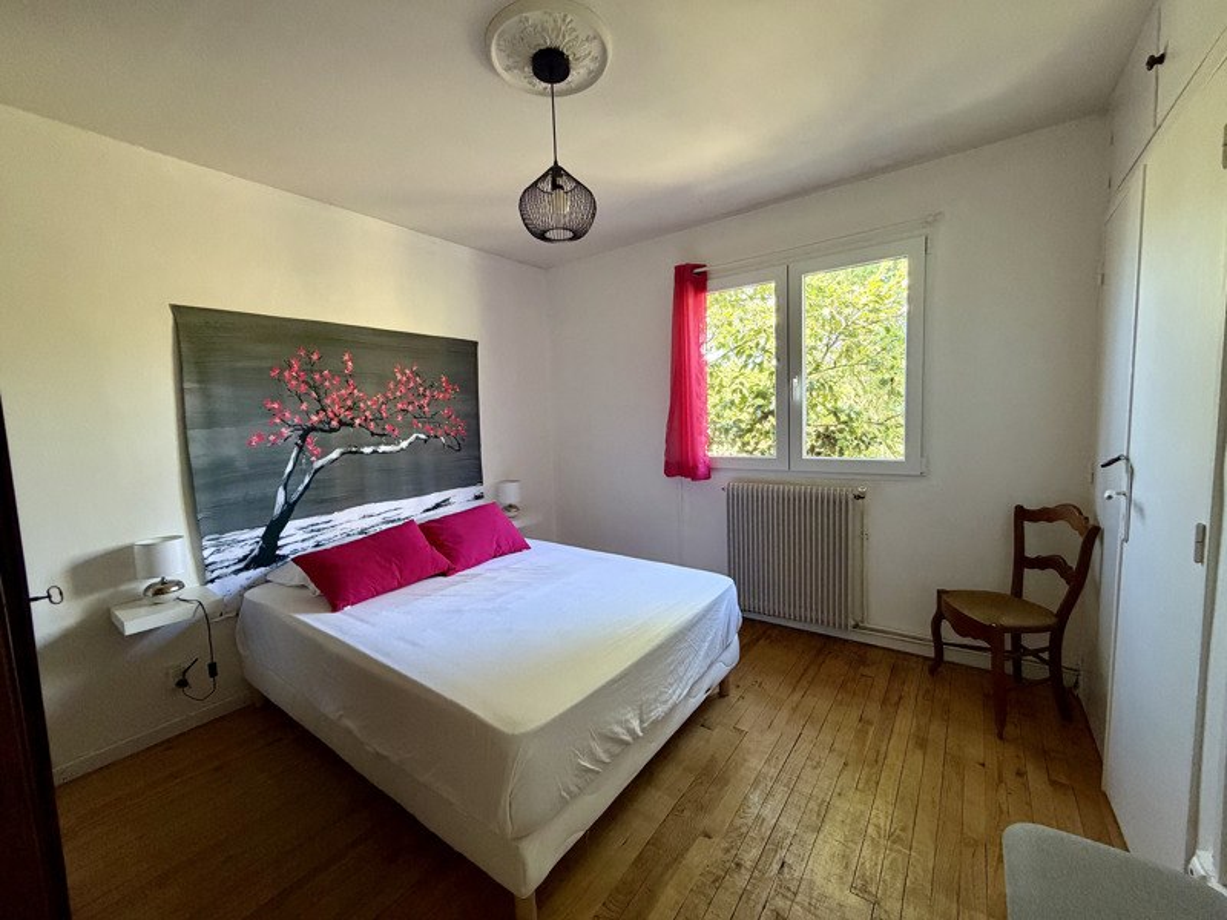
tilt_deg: -4.5
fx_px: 496
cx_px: 614
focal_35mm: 14
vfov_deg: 85.7
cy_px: 460
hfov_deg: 102.1
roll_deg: +2.9
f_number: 2.2
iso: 400
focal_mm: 2.22
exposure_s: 1/60
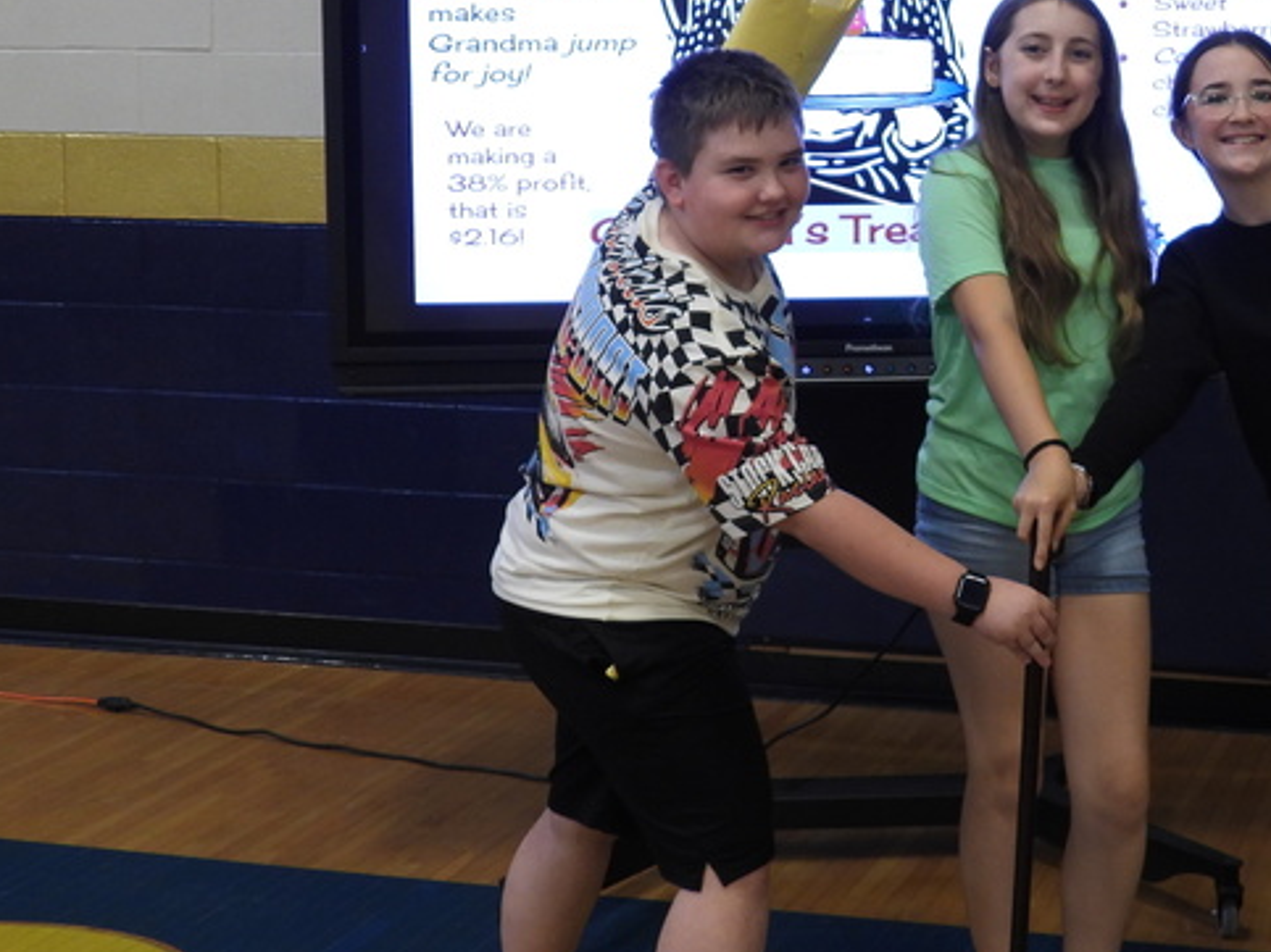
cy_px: 192
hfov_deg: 27.4
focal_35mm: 70
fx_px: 2570
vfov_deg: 20.8
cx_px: 955
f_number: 3.2
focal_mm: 5.9
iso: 160
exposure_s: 1/30
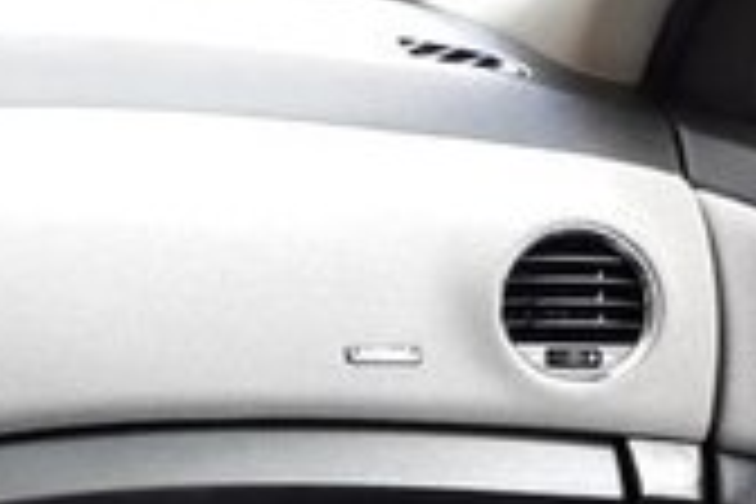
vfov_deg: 12.1
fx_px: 2310
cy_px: 668
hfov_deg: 15.7
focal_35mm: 110
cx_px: -634
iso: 64
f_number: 1.9
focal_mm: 3.6
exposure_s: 1/50
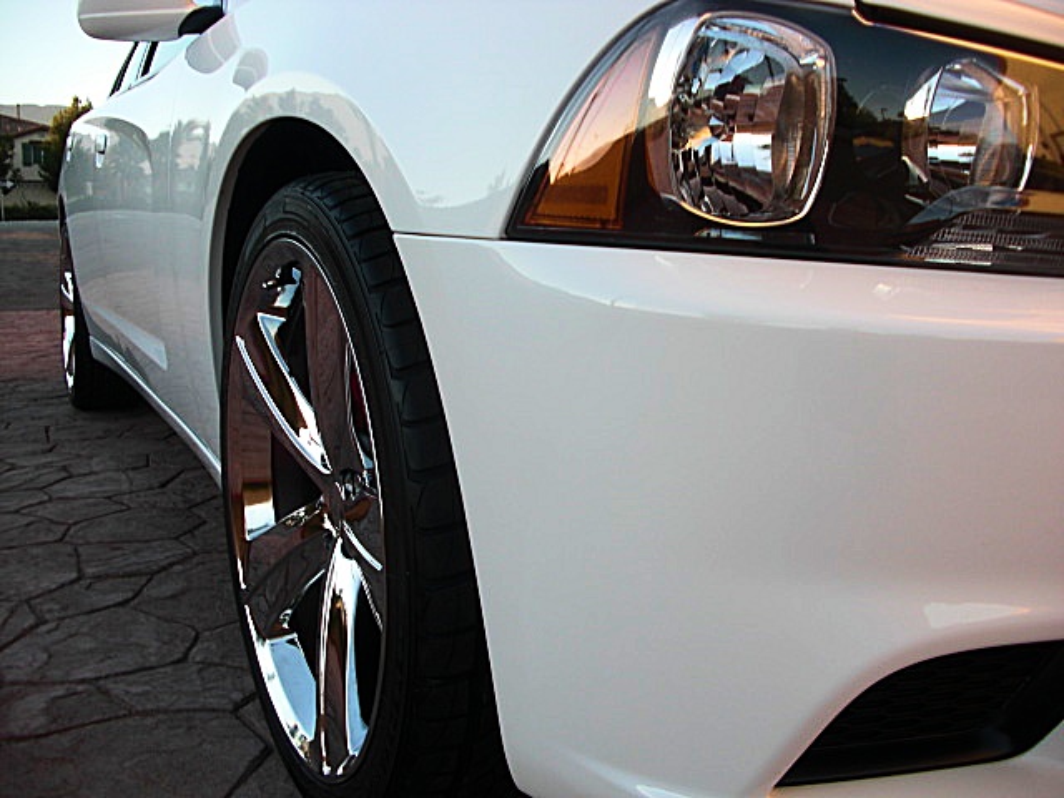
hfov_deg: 51.4
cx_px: 532
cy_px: 399
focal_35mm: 36
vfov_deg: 39.7
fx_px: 1107
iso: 50
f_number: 2.8
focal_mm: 6.3
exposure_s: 1/100
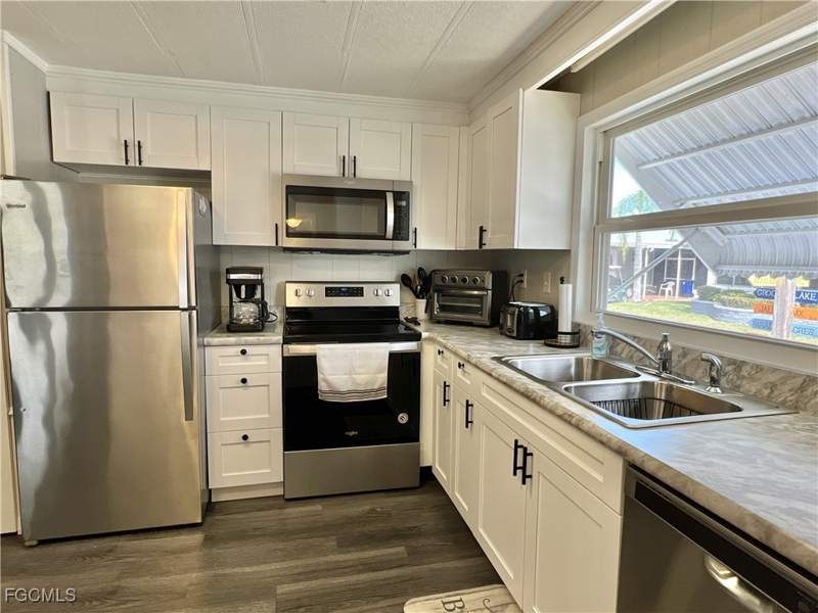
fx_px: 425
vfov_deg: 71.6
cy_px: 306
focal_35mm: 18
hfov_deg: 87.8
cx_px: 409
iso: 25
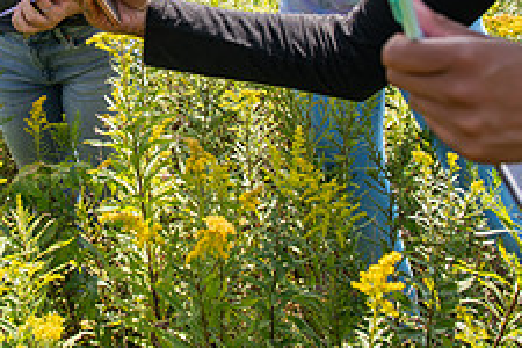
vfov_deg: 20.8
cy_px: -43
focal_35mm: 62
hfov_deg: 31.1
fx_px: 899
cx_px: 63
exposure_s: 1/250
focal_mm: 24
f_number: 4
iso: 80
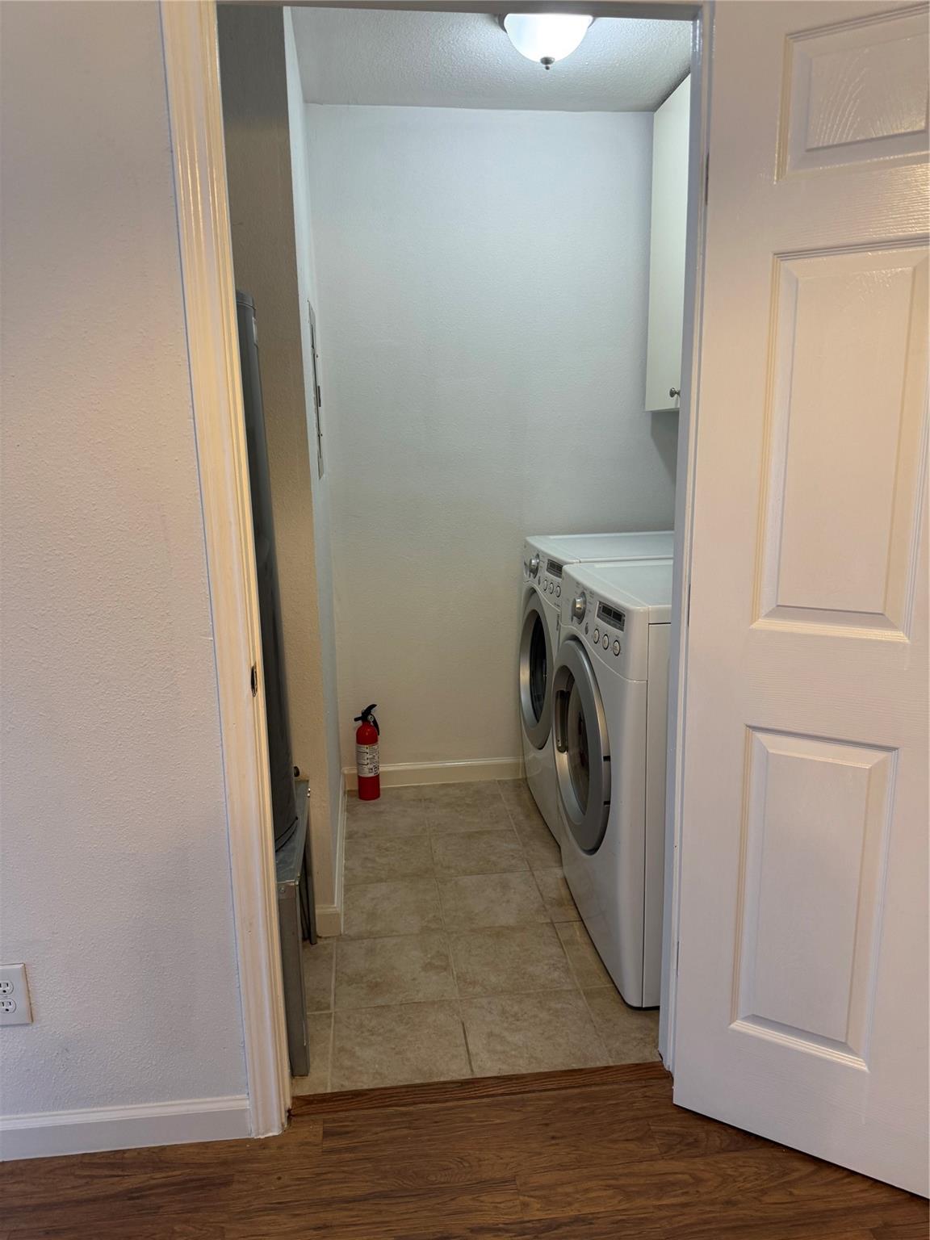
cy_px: 620
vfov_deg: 71.6
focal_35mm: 24
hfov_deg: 56.8
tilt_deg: -11.2
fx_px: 860
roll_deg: +2.3
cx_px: 465
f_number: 1.78
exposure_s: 1/60
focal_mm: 6.76
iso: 160
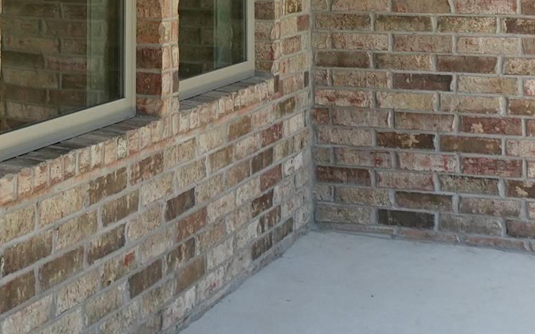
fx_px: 1181
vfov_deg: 14.7
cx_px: 176
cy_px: -208
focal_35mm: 81
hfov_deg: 25.4
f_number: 2
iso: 125
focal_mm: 7.6
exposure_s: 1/640
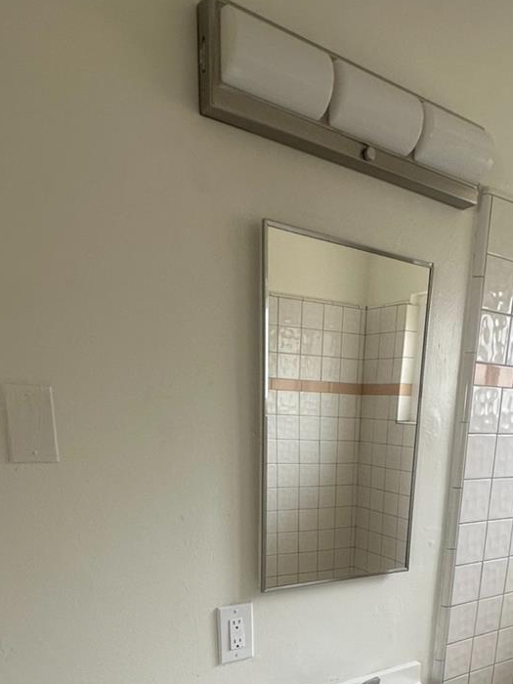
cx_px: 342
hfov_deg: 46.1
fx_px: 593
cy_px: 617
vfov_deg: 52.6
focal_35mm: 30
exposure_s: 1/99
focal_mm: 2.22
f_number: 2.2
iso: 80
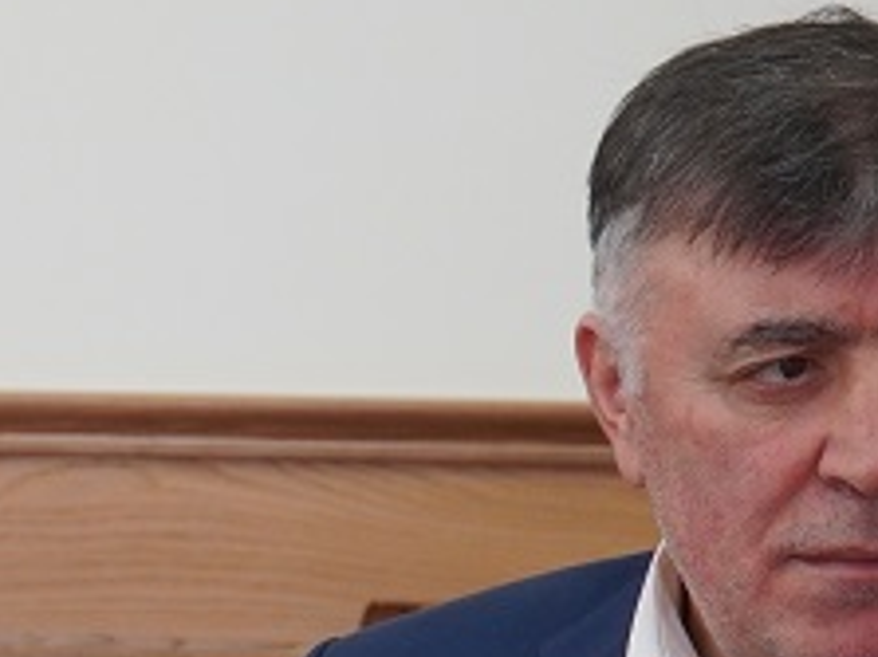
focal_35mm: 204
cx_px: -287
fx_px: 5170
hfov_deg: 9.5
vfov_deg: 7.3
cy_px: 567
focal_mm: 35
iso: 800
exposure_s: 1/160
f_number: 4
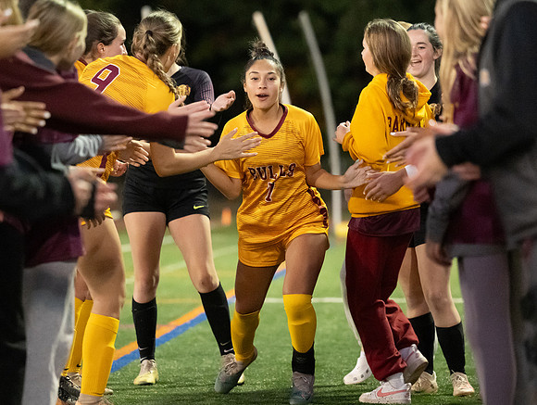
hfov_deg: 10.1
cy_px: 206
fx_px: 3042
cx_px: 236
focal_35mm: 196
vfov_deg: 7.6
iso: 16000
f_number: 2.8
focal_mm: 130
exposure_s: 1/640
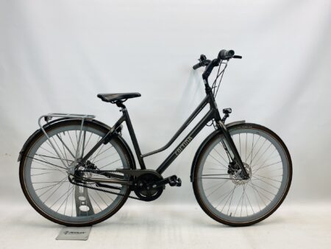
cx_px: 166
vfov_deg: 53.1
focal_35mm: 26
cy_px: 124
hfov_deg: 67.3
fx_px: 249
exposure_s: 1/100
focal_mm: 4.25
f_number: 1.8
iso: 40
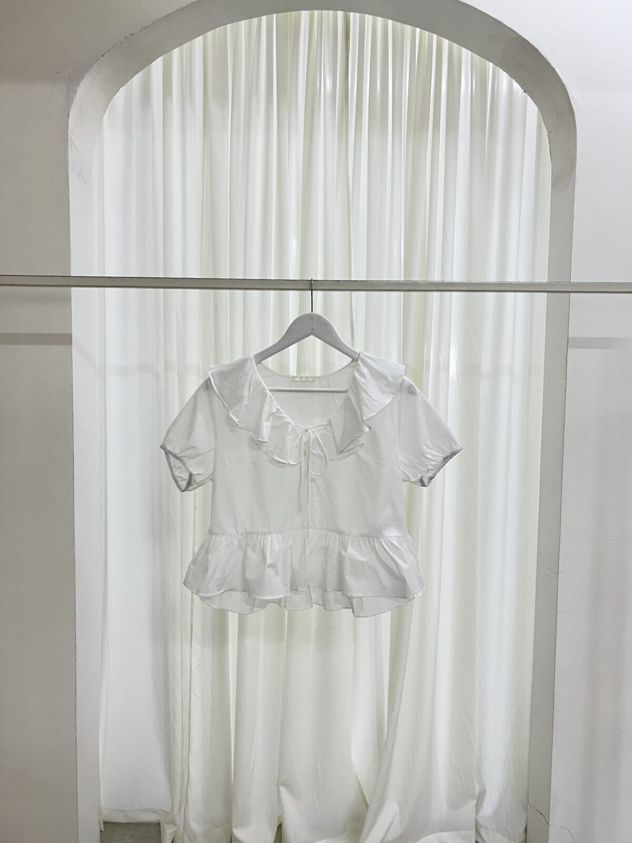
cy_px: 422
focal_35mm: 26
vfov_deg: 67.3
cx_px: 316
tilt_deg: -4.7
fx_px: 633
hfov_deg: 53.1
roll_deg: +0.5
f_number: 1.5
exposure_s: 1/50
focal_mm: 5.7
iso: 80
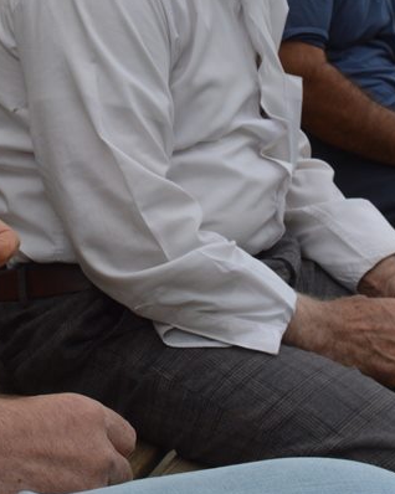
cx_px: -102
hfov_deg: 16.8
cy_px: 1
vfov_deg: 21.2
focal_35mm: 87
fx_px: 1272
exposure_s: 1/200
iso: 100
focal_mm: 18
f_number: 7.1
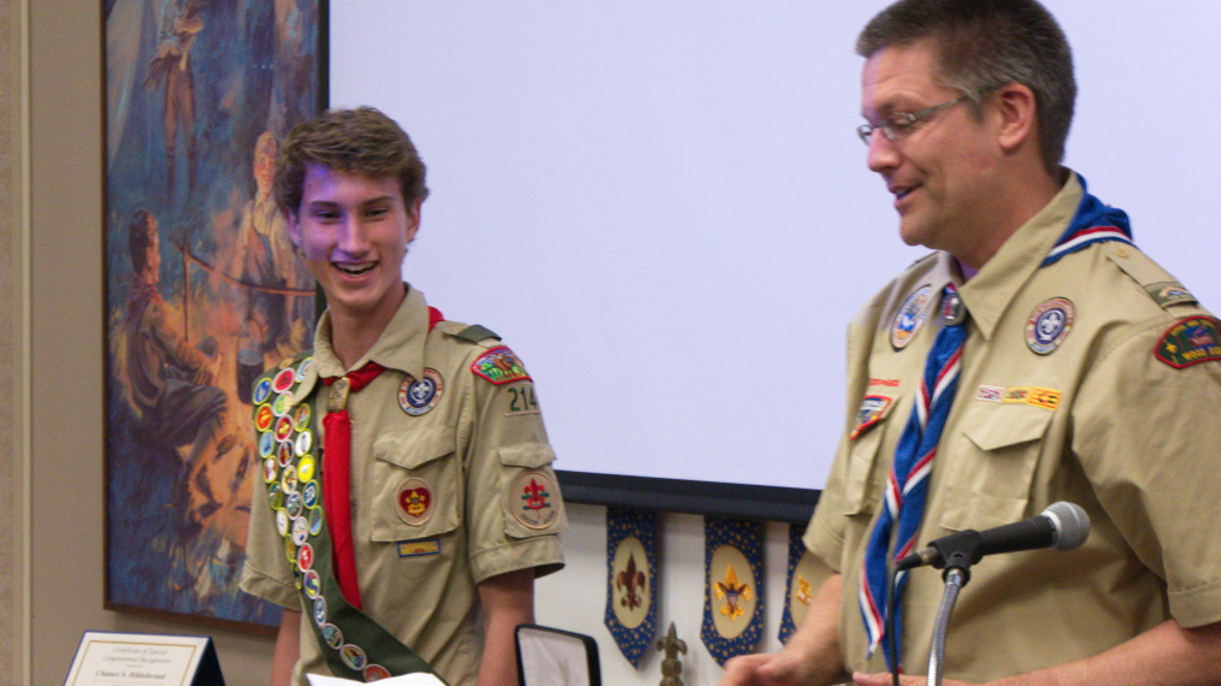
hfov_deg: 17.7
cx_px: 612
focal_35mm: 121
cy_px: 337
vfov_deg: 10.0
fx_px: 3917
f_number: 5.1
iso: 3200
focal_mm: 55
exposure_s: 1/100
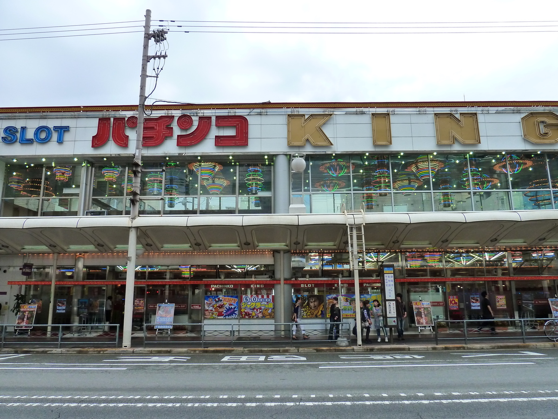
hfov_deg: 69.4
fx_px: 403
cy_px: 210
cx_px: 279
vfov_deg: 54.9
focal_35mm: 25
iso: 200
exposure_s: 1/320
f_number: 4
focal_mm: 4.1
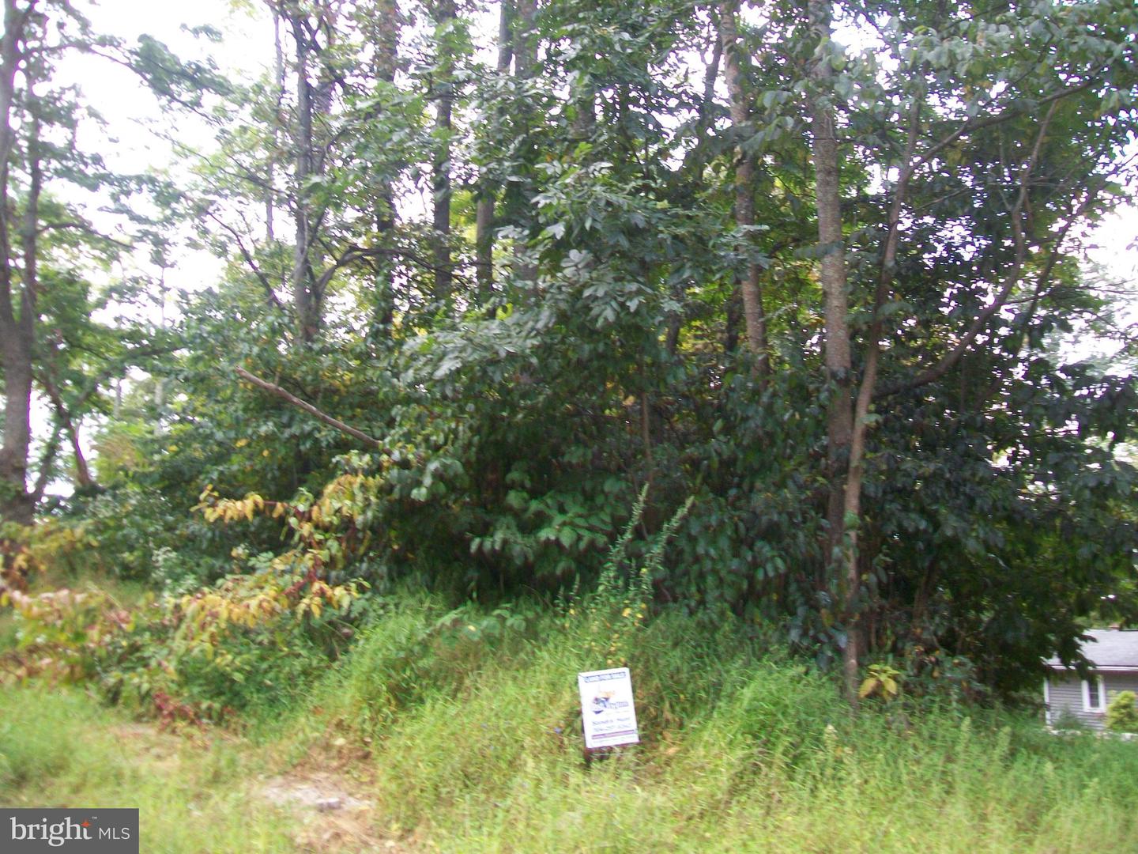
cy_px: 427
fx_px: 1118
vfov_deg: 41.8
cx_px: 569
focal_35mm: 34
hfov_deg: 54.0
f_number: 2.7
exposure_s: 1/80
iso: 64
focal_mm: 6.1
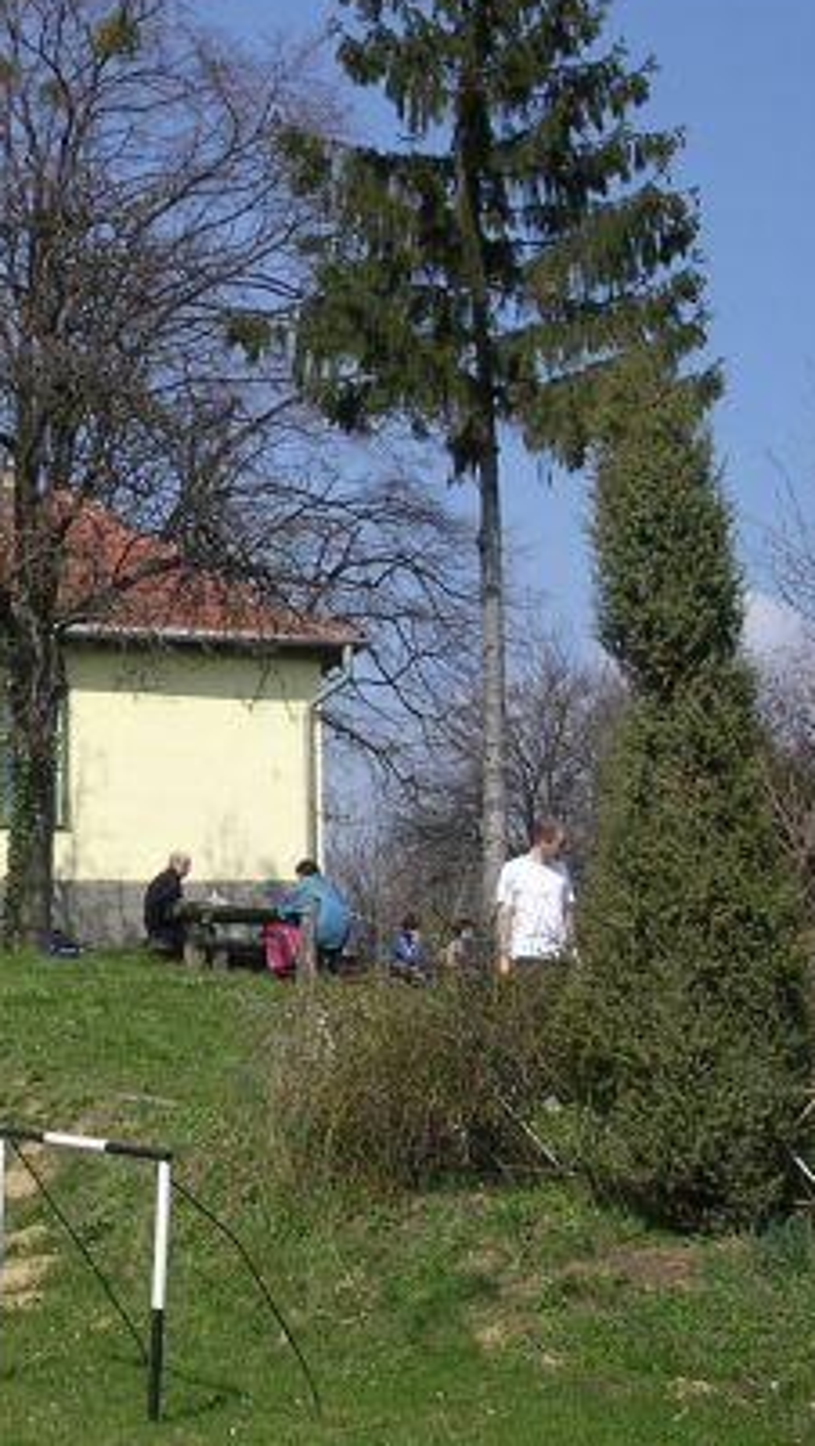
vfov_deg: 31.8
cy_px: 642
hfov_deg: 17.6
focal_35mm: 66
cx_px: -94
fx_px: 2532
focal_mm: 5.8
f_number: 5.6
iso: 100
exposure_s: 1/341
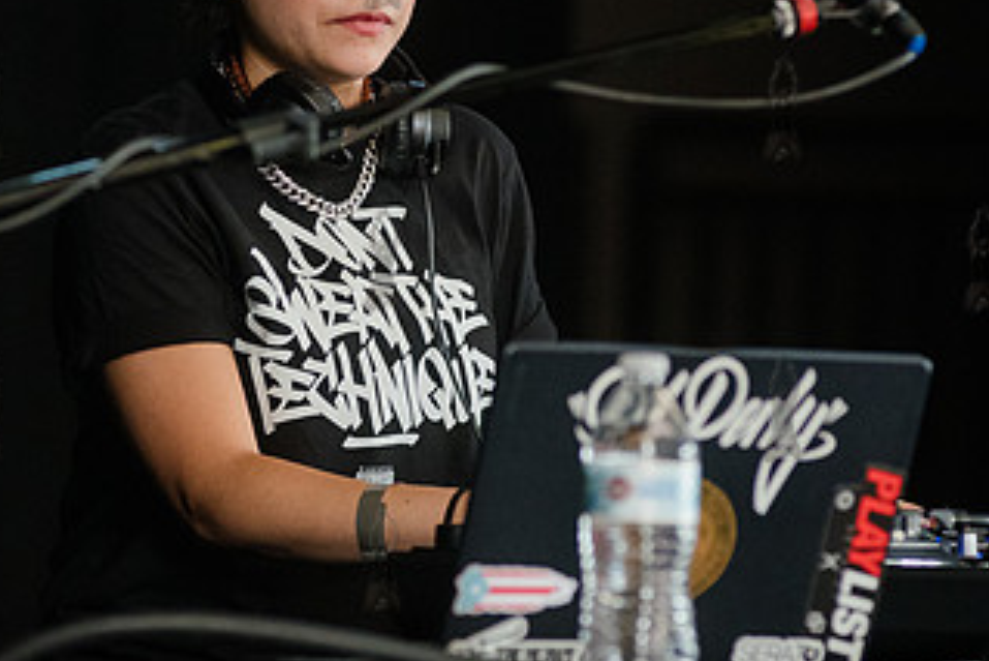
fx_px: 8657
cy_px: 352
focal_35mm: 315
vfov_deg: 4.4
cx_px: 279
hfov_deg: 6.5
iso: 4000
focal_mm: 145
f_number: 4
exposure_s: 1/250
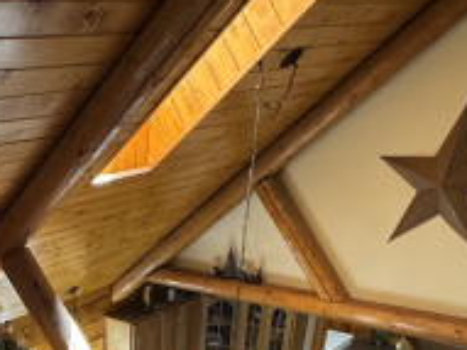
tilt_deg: -36.4
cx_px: 57
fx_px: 661
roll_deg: +2.7
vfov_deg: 24.1
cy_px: 507
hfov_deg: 36.8
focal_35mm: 49
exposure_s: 1/60
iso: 320
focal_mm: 2.22
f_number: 2.2
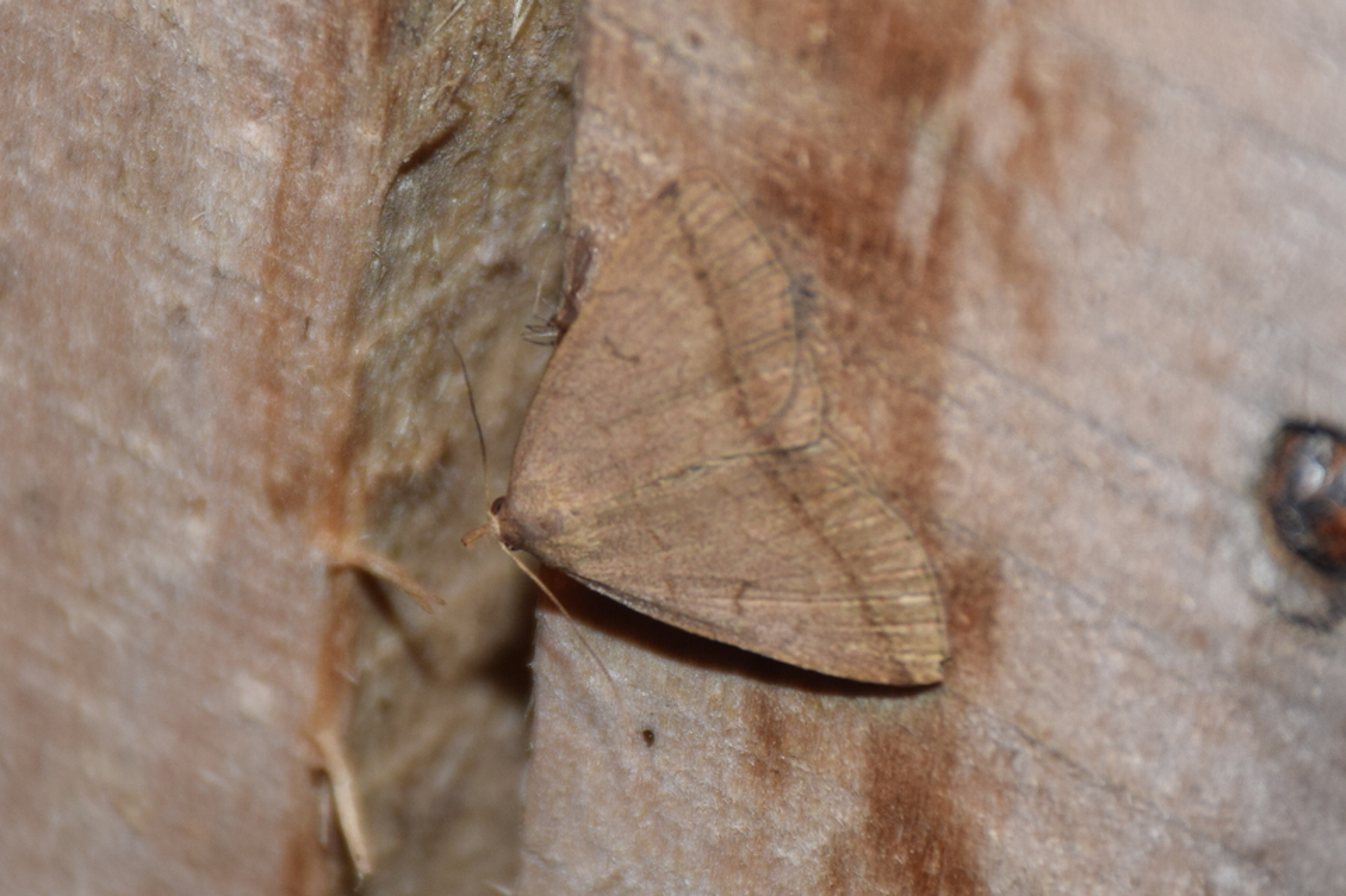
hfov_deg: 9.8
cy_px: 448
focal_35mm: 210
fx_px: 7849
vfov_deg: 6.5
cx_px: 673
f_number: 7.1
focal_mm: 140
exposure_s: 1/60
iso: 320
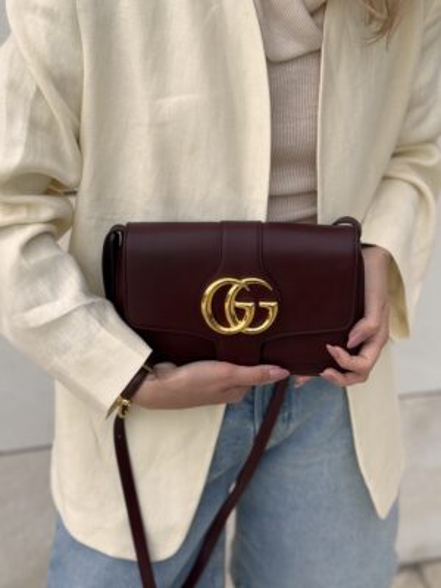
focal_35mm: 48
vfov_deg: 39.7
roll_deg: +0.2
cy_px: 294
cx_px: 220
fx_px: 815
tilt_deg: -30.2
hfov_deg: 30.3
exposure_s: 1/1287
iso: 64
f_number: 1.78
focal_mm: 6.76
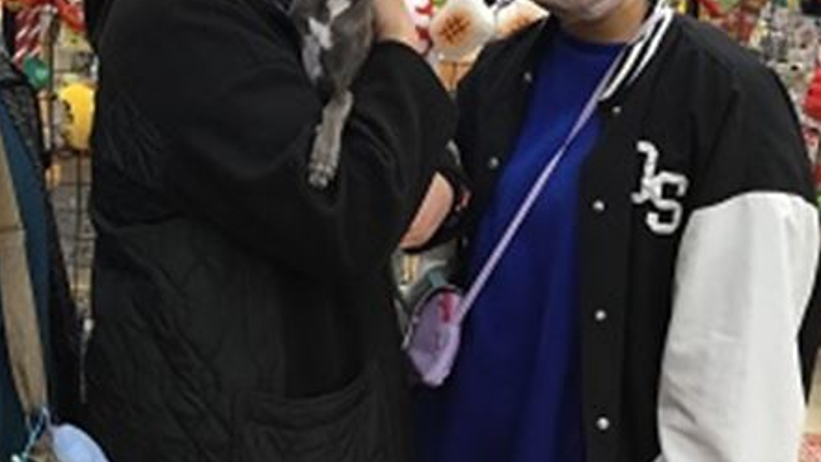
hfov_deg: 43.9
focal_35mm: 46
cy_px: 78
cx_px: 274
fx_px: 1001
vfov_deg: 25.4
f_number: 2.4
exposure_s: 1/30
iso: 100
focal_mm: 3.3
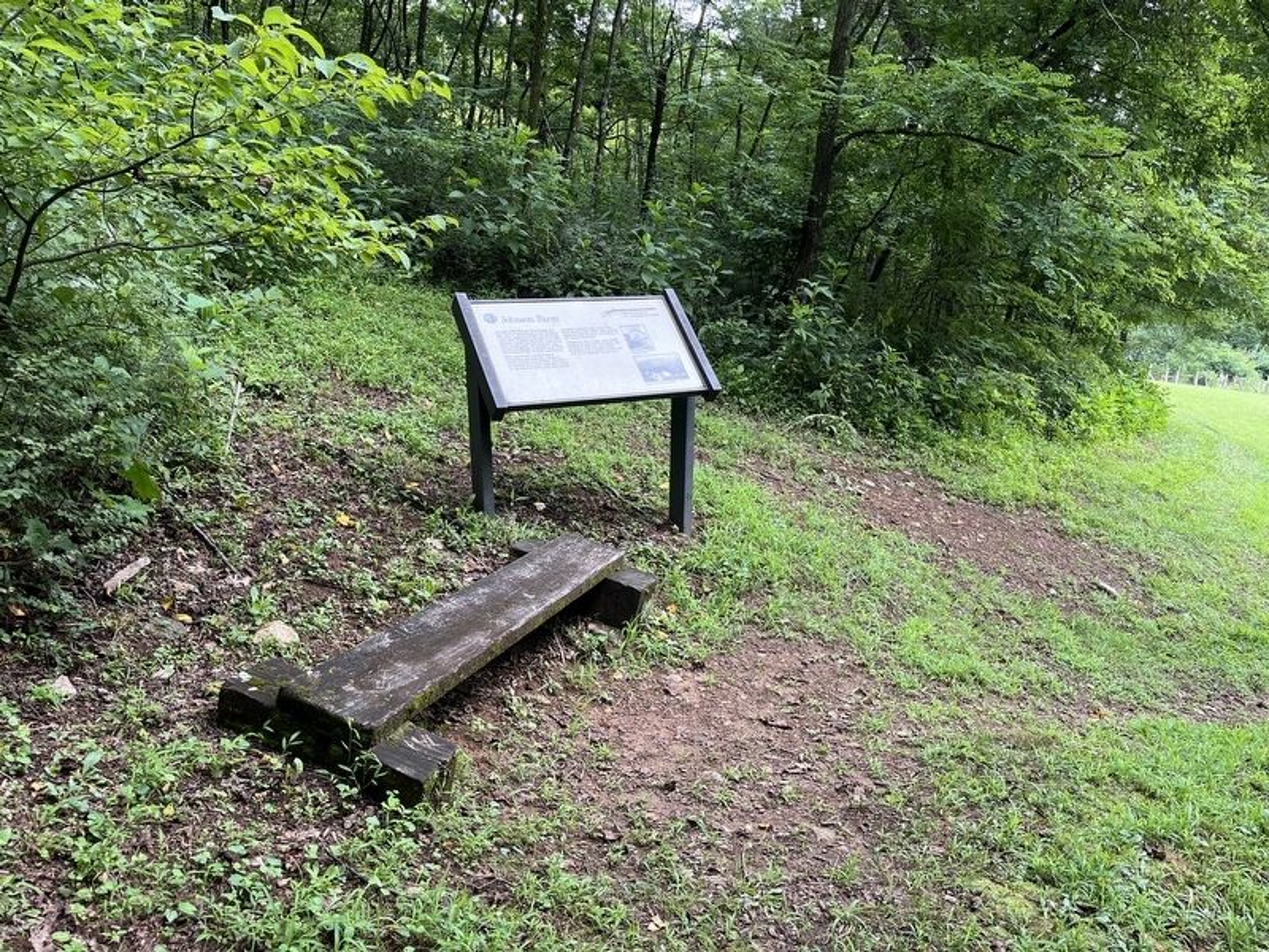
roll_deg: +1.4
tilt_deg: -11.7
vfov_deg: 53.1
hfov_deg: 67.3
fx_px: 953
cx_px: 634
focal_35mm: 26
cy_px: 476
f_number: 1.6
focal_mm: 5.1
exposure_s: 1/134
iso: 64
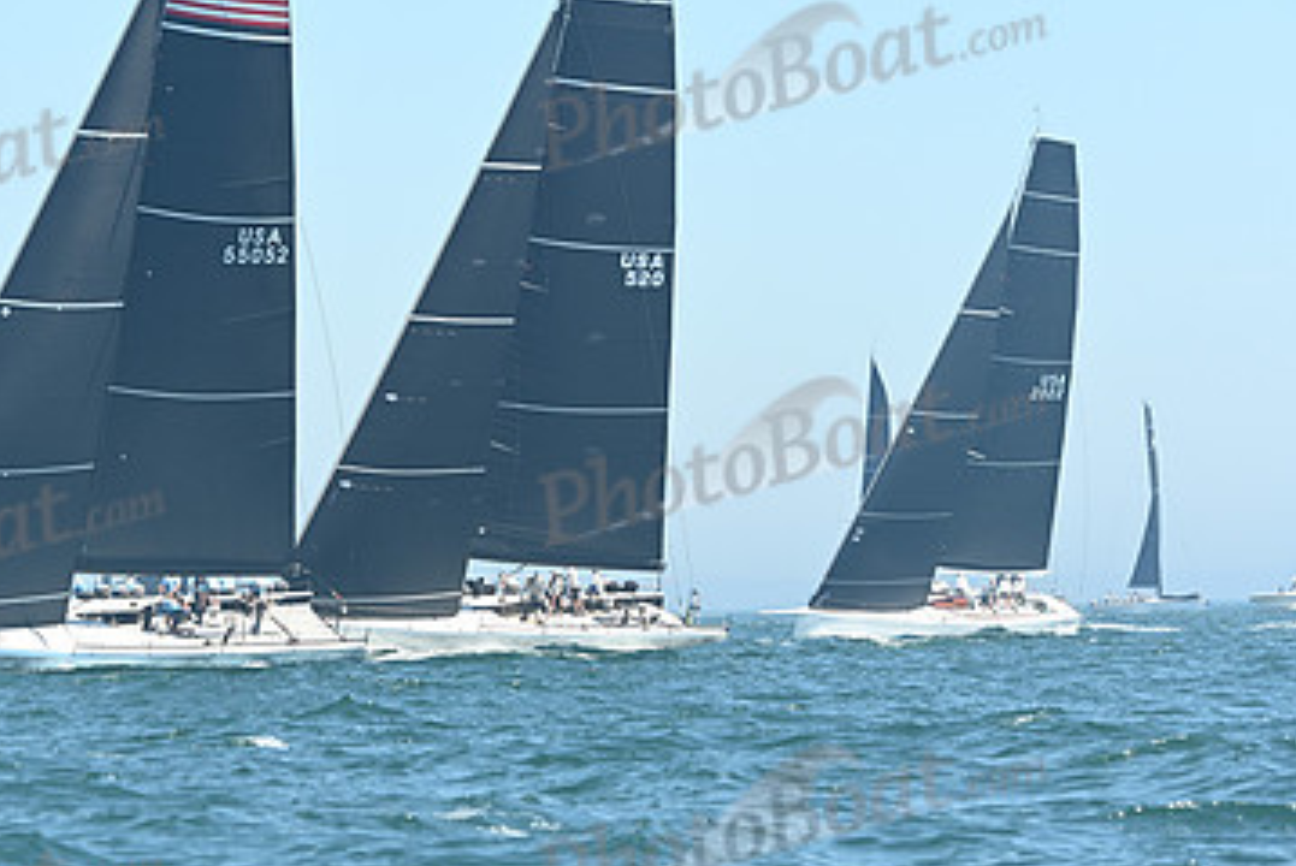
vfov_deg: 7.0
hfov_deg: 10.4
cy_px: 316
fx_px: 7098
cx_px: 354
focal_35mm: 197
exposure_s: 1/1250
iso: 320
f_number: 5
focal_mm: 122
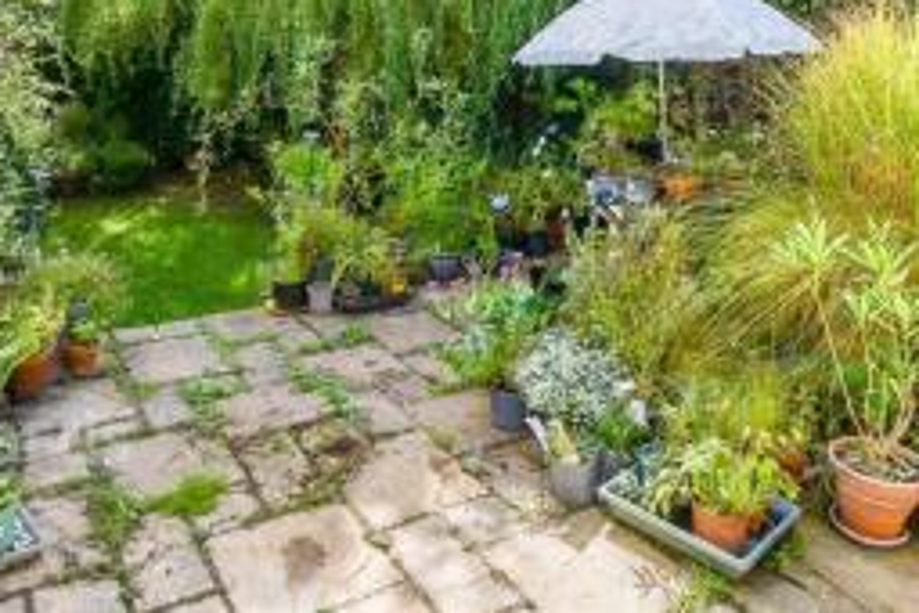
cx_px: 396
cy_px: 45
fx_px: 715
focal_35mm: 28
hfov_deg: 65.2
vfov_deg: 42.1
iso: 320
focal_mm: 10
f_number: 8
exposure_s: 1/800
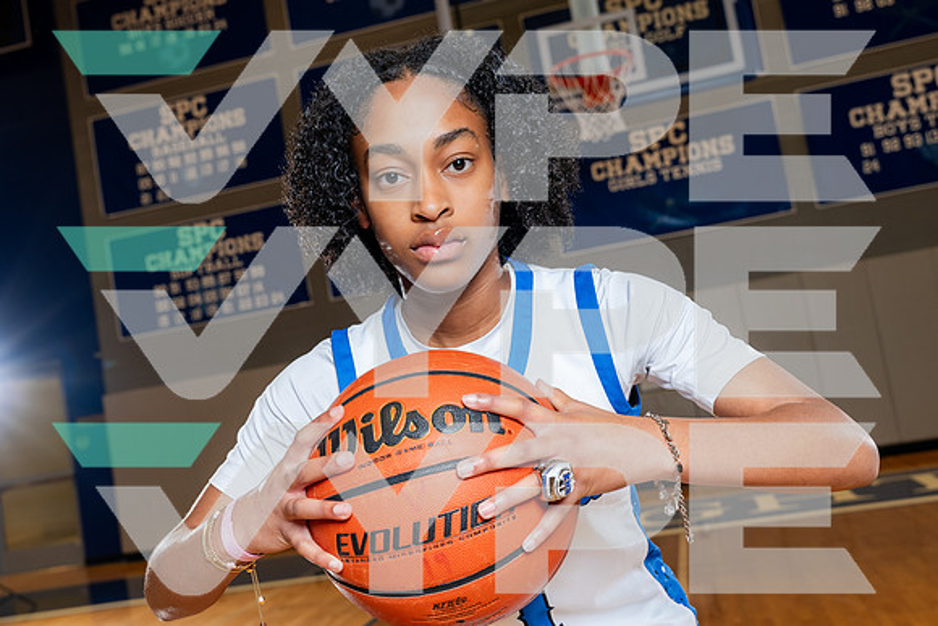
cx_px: 469
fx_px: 979
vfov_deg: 35.5
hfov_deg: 51.2
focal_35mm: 38
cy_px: 313
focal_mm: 36
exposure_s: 1/250
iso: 640
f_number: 5.6
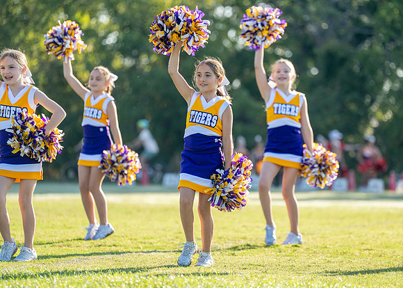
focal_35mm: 168
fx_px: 1918
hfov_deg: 12.0
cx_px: 223
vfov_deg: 8.6
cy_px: 147
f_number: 2.8
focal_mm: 152
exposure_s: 1/2000
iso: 400
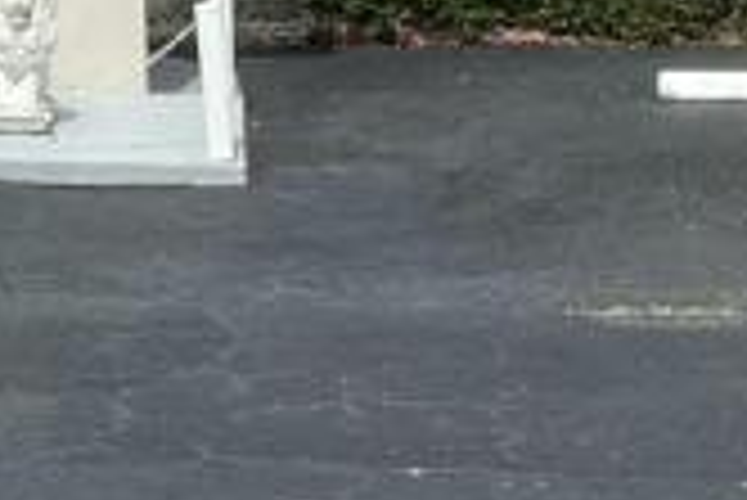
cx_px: -158
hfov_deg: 13.3
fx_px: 3115
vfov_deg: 8.7
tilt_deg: -0.1
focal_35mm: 150
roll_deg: +2.3
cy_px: -491
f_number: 1.6
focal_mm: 5.1
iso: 32
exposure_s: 1/7407
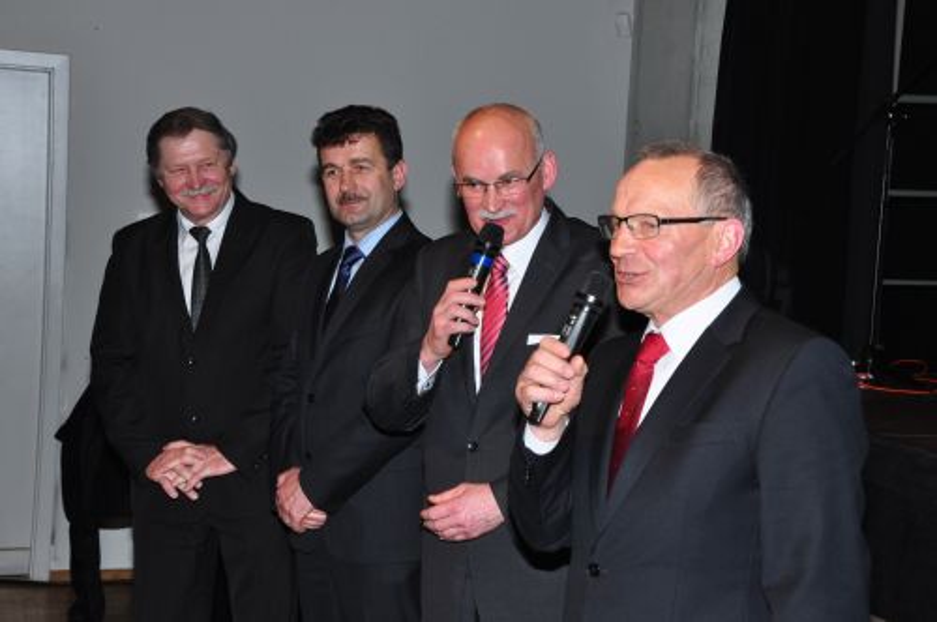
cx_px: 468
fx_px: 1950
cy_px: 311
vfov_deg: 18.1
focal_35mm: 75
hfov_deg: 27.0
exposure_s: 1/100
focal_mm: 50
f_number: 11
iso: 640
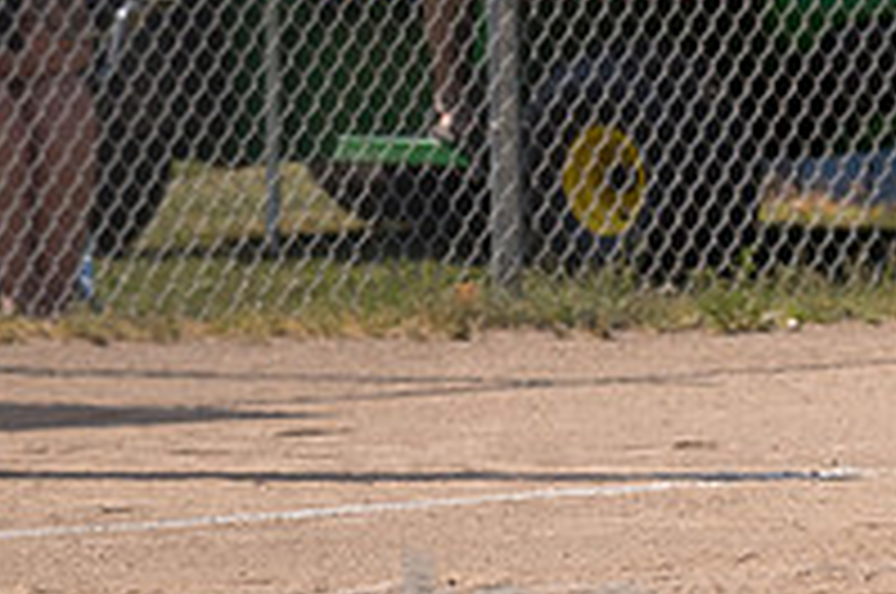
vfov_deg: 1.6
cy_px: 81
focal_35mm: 875
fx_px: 21742
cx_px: 1175
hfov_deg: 2.4
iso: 250
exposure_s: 1/1600
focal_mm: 200
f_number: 5.6
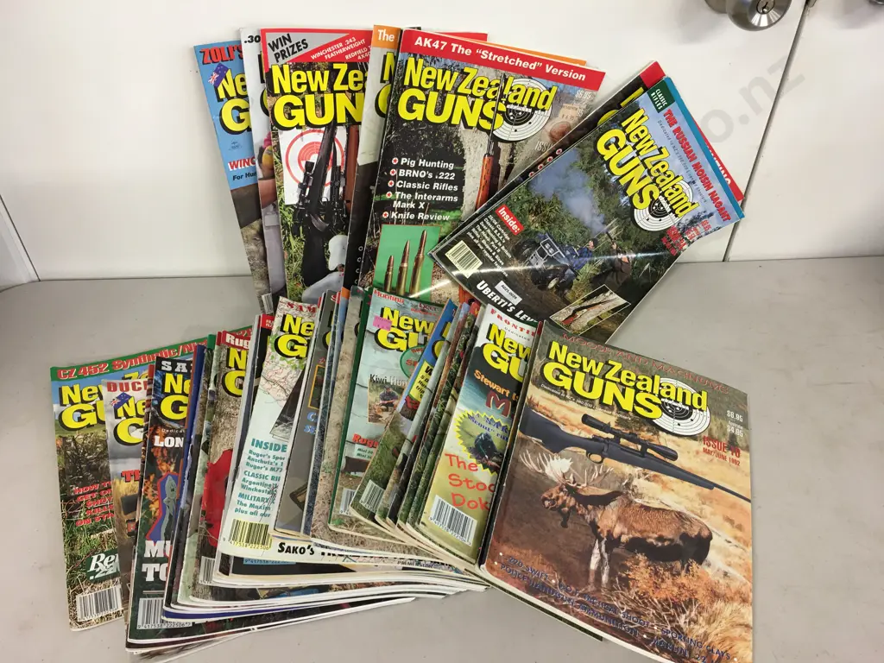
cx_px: 442
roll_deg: -0.1
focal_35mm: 29
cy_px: 332
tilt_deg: -41.2
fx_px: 741
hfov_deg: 61.7
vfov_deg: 48.2
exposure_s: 1/17
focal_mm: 4.15
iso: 40
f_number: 2.2
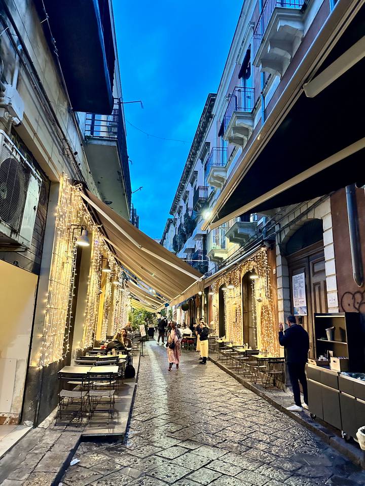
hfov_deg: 56.8
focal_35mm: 24
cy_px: 243
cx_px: 182
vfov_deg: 71.6
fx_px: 337
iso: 640
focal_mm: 6.86
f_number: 1.78
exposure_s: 1/50
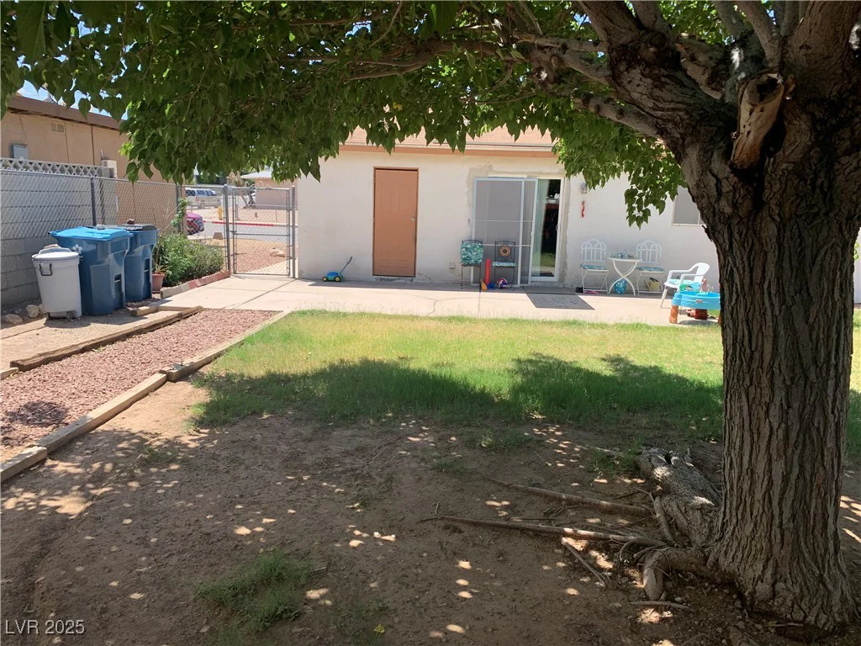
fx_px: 647
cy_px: 323
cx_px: 430
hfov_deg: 67.3
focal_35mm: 26
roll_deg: -2.5
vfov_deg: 53.1
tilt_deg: -10.2
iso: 25
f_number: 1.8
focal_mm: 4.25
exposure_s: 1/954
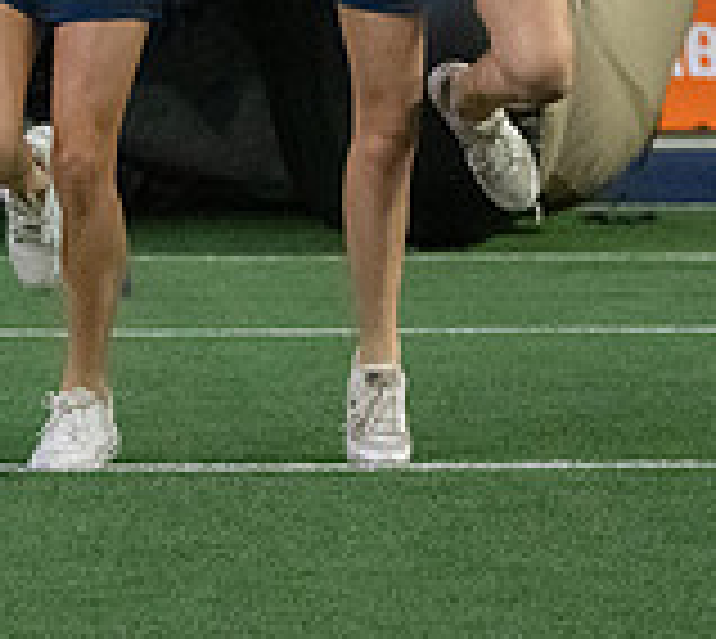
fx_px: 7277
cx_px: 153
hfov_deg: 5.6
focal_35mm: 328
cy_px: -178
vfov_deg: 5.0
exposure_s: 1/1250
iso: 8000
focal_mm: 70
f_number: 4
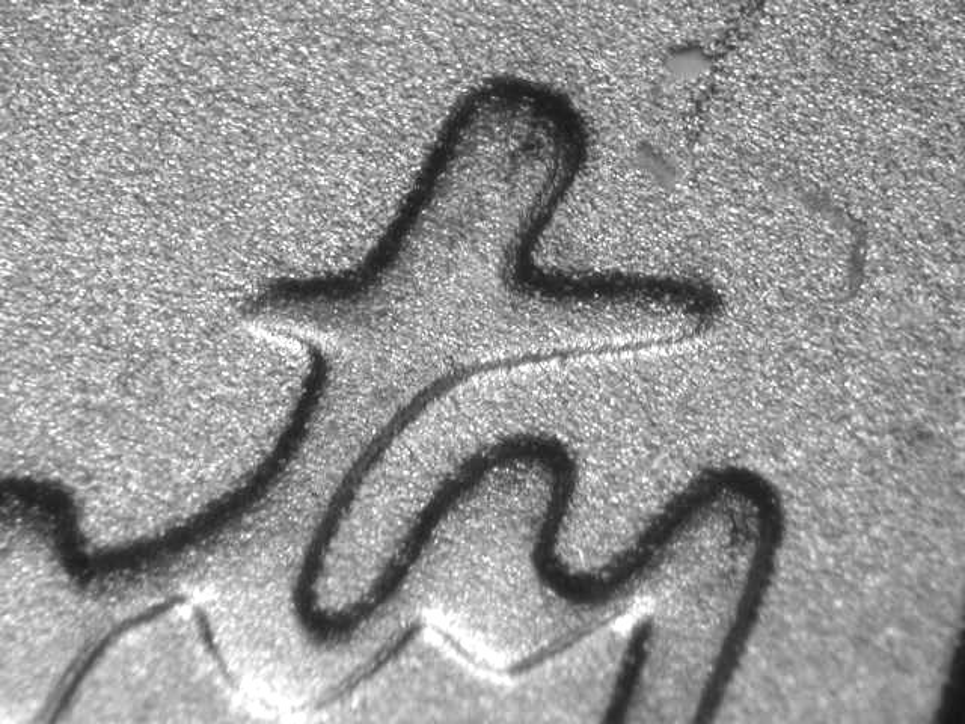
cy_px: 362
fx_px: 4293
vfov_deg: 9.6
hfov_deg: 12.8
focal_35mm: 154
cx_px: 482
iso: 100
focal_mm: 32
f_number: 5.1
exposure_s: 1/7.3
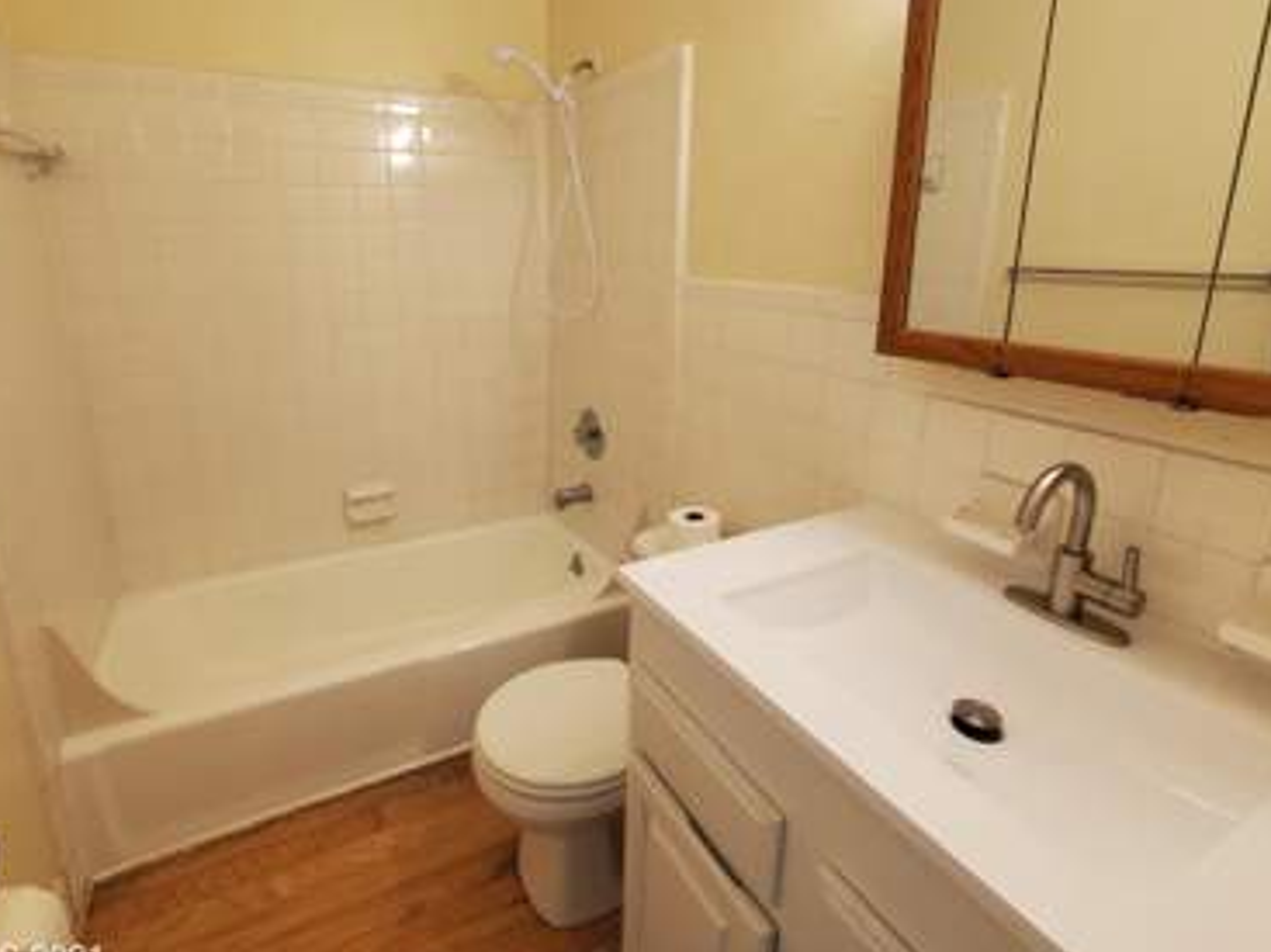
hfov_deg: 90.7
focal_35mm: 17
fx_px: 624
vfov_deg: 74.0
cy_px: 389
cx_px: 565
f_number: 2.2
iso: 100
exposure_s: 1/59
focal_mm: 1.8
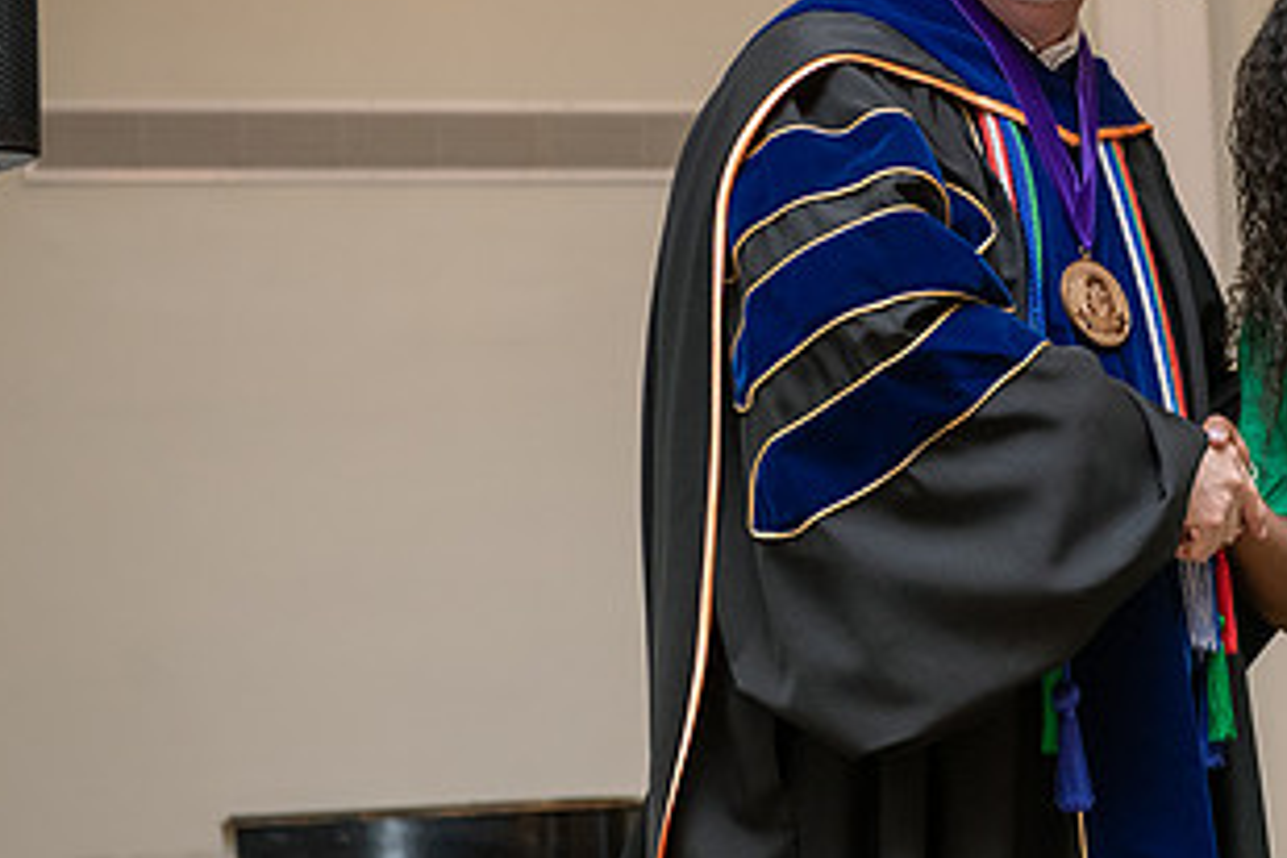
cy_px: 352
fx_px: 4433
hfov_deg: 16.3
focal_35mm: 124
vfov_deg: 11.1
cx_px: 1183
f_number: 4.5
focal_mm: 66
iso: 1250
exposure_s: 1/200
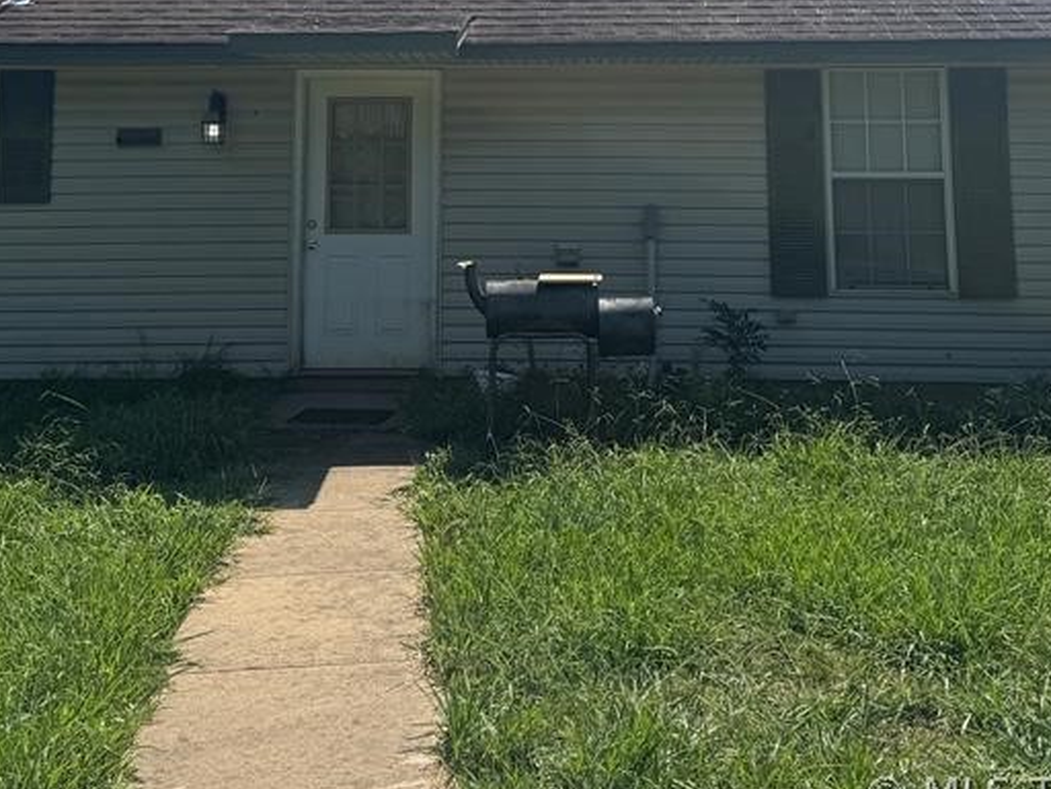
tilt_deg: +7.4
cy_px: 39
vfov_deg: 28.7
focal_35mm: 48
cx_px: 517
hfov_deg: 39.7
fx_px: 1457
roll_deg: +0.0
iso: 80
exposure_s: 1/9009
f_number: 1.78
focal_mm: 6.76
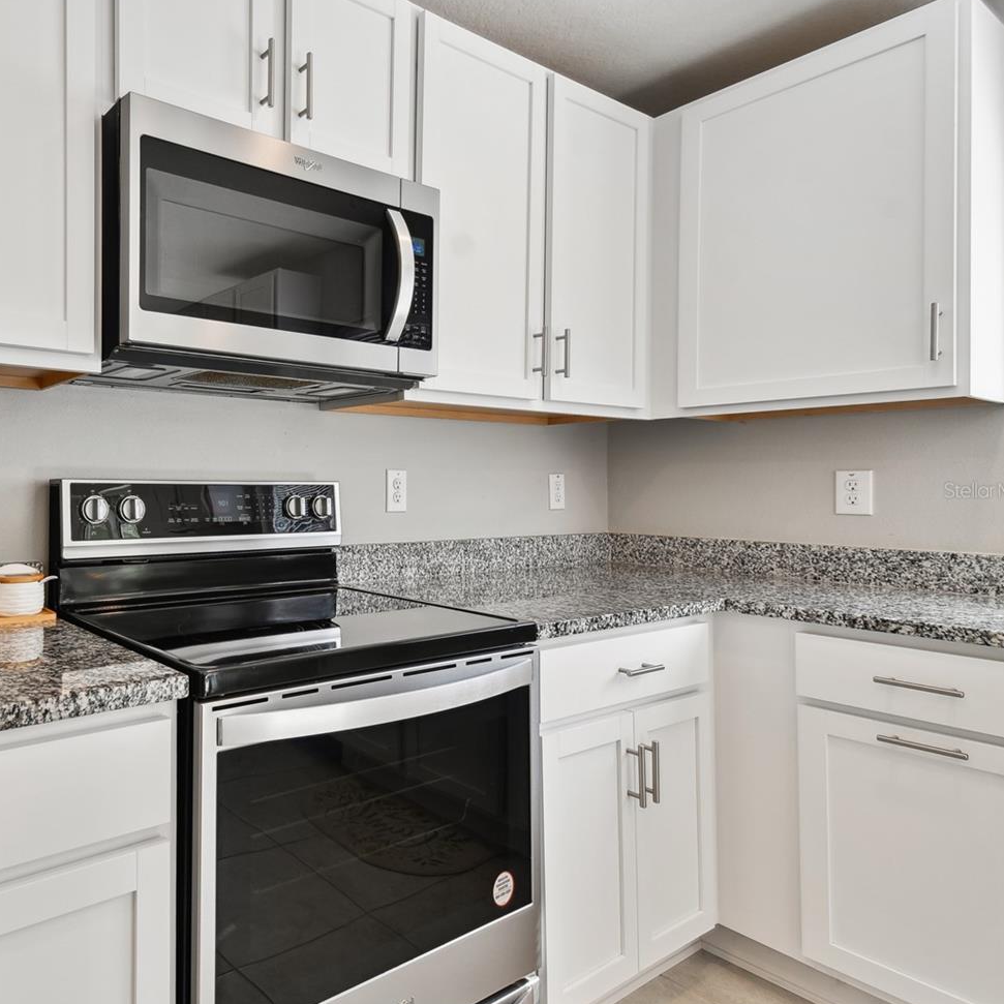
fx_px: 689
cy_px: 490
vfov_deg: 72.1
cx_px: 209
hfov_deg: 65.9
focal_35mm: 21
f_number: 8
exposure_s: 1/10
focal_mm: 10
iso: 100
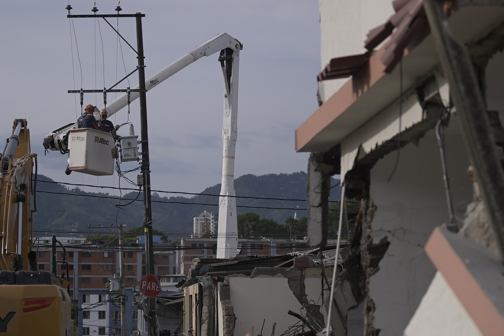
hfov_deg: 19.1
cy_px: 213
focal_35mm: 107
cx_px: 197
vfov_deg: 12.8
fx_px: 1498
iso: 200
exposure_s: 1/6400
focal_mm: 70
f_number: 2.8
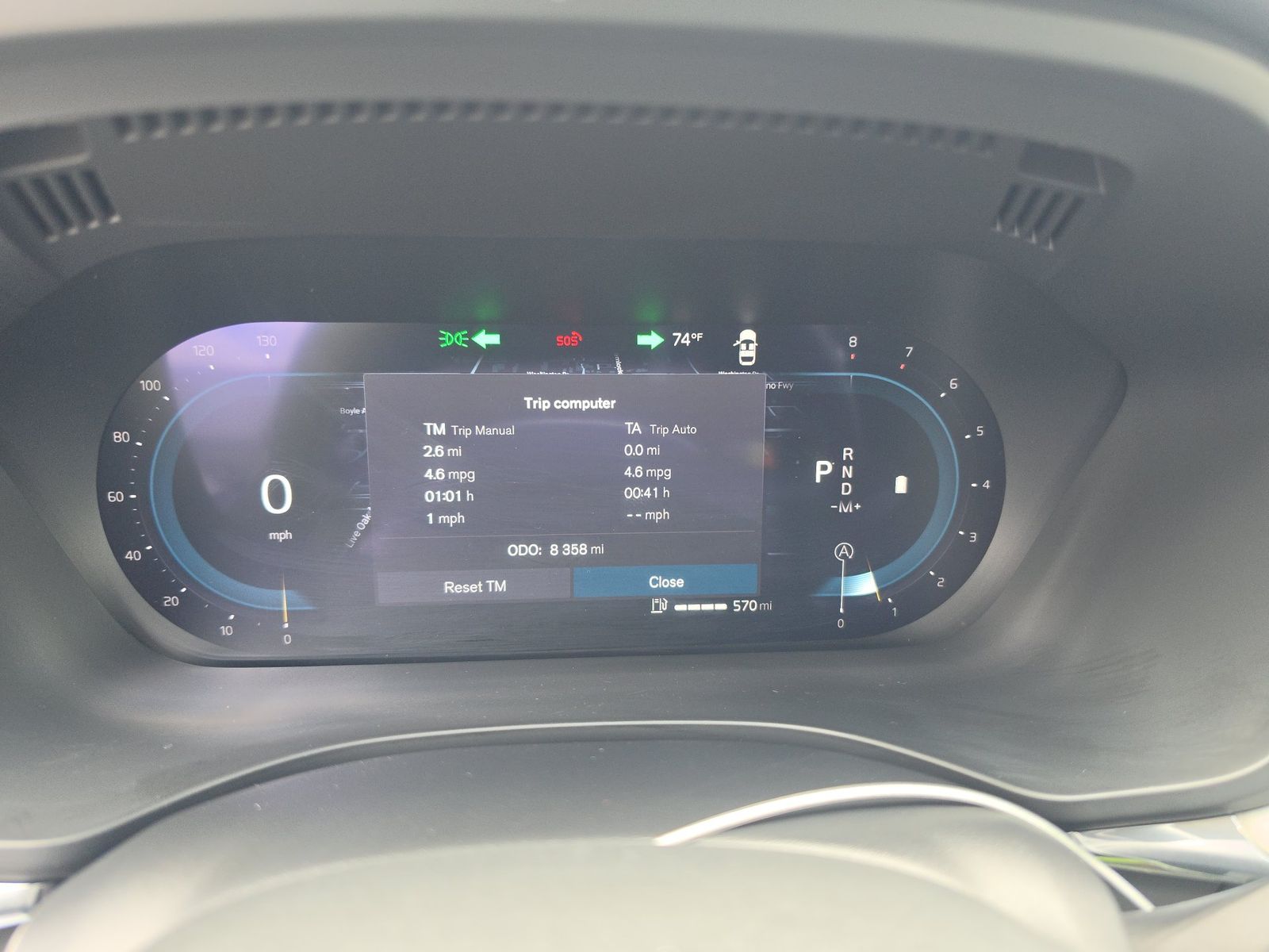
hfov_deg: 73.9
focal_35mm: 23
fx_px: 843
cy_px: 476
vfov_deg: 58.9
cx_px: 634
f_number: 1.4
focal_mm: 6.5
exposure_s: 1/119
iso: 94
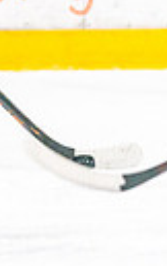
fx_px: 8601
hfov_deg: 1.1
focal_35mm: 1185
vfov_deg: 1.8
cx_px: -381
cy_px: -92
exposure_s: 1/1250
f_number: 2.8
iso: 3200
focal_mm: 200
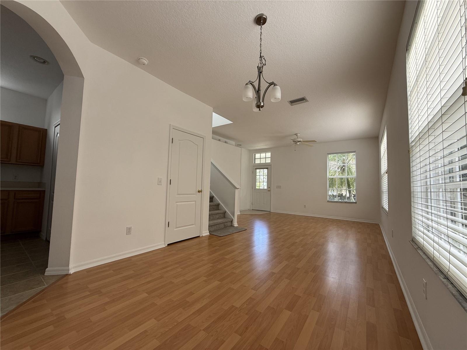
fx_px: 189
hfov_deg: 102.1
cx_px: 234
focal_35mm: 14
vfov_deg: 85.7
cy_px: 175
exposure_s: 1/99
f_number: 2.2
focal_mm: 2.22
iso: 80
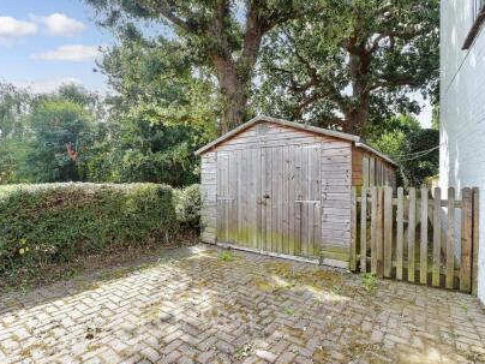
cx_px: 253
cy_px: 188
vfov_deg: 74.7
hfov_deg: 91.0
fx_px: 238
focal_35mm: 17
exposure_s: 1/100
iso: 160
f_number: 8
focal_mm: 10
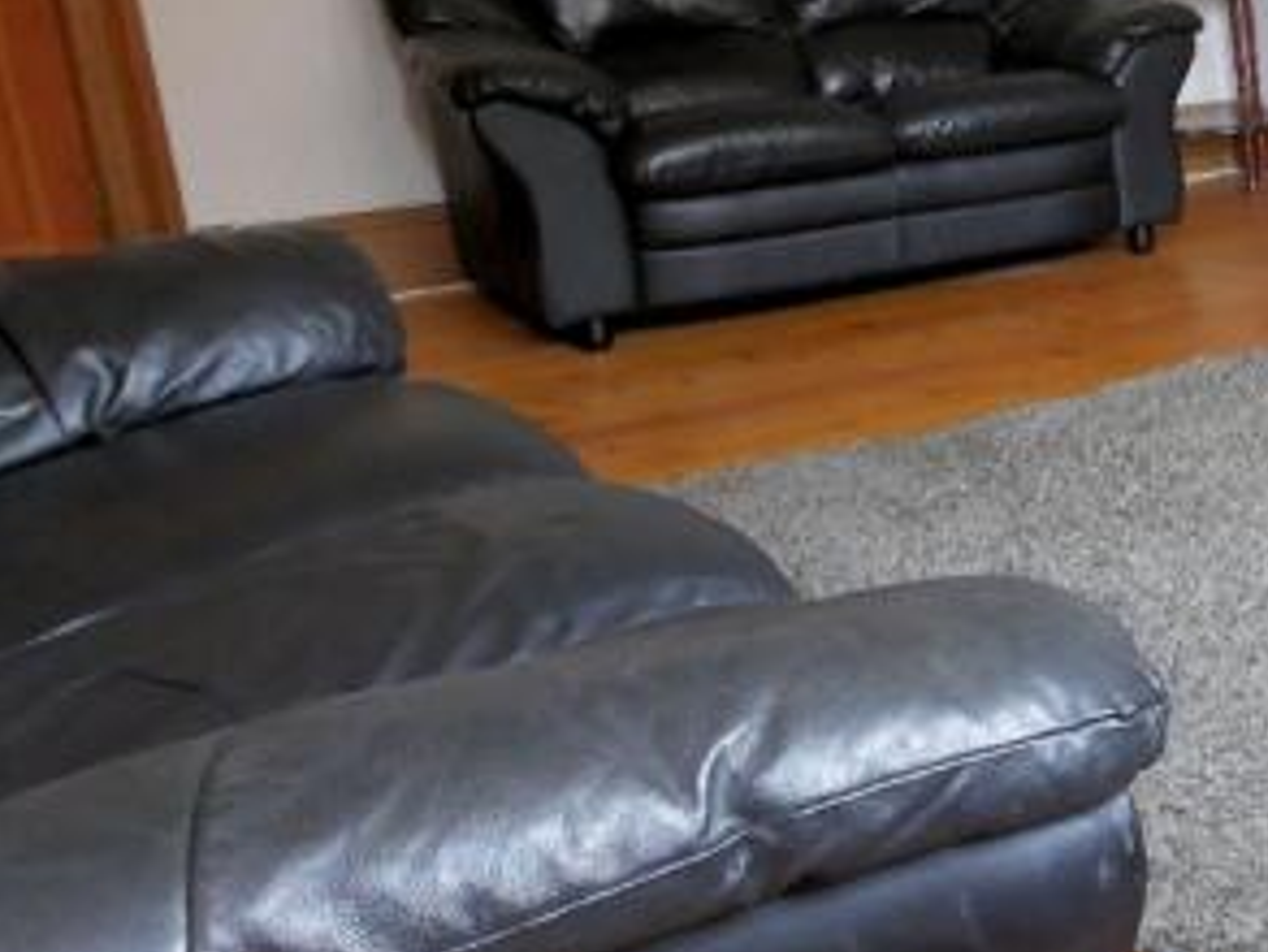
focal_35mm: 56
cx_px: 1826
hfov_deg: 26.4
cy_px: 331
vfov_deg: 26.0
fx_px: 2052
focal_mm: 8
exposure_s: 1/60
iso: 1600
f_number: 4
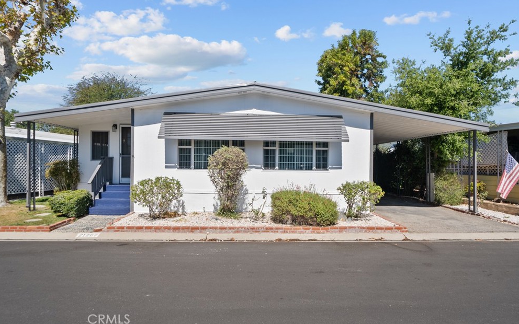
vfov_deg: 59.6
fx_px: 283
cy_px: 148
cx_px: 253
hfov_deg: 85.0
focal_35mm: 20
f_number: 11
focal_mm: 19
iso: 100
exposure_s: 1/160
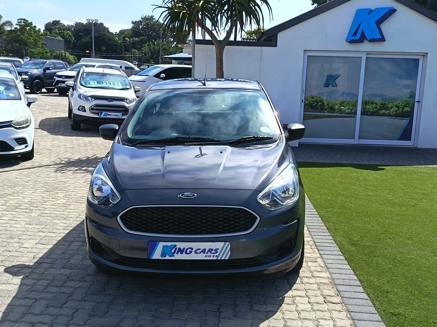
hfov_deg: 50.1
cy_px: 164
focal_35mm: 37
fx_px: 467
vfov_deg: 38.7
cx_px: 218
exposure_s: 1/808
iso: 101
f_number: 1.75
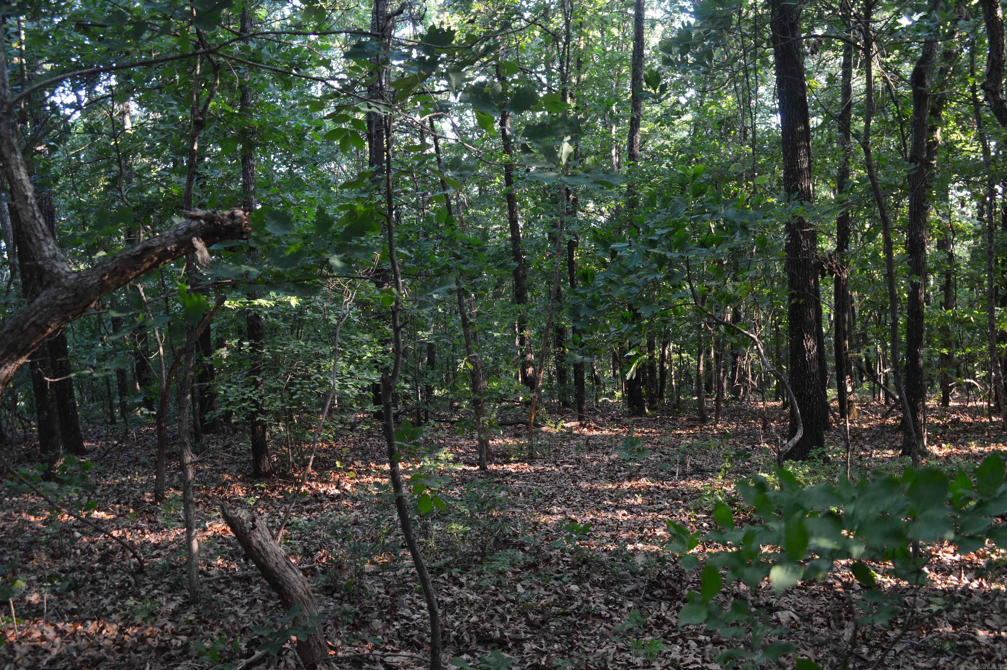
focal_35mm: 33
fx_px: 922
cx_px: 504
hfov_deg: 57.3
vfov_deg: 39.9
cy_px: 335
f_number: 6.3
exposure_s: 1/15
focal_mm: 22
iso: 400
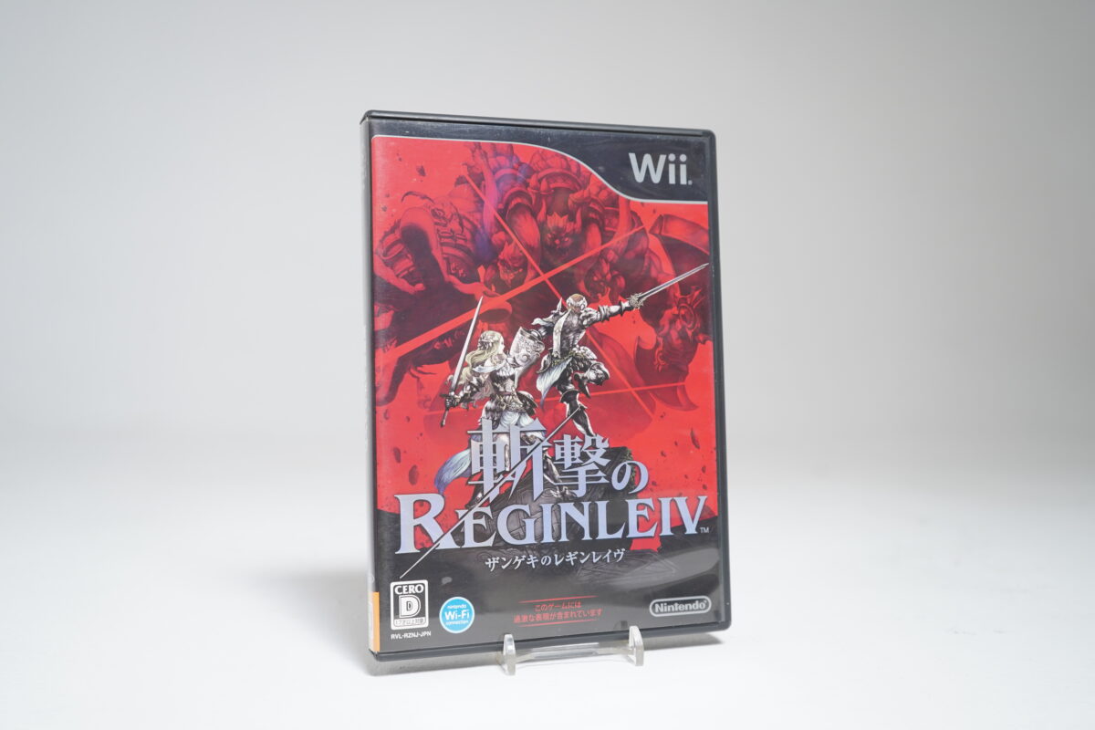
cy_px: 365
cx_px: 548
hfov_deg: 54.4
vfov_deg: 37.9
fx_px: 1065
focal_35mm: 35
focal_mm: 35
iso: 640
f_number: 5
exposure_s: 1/20
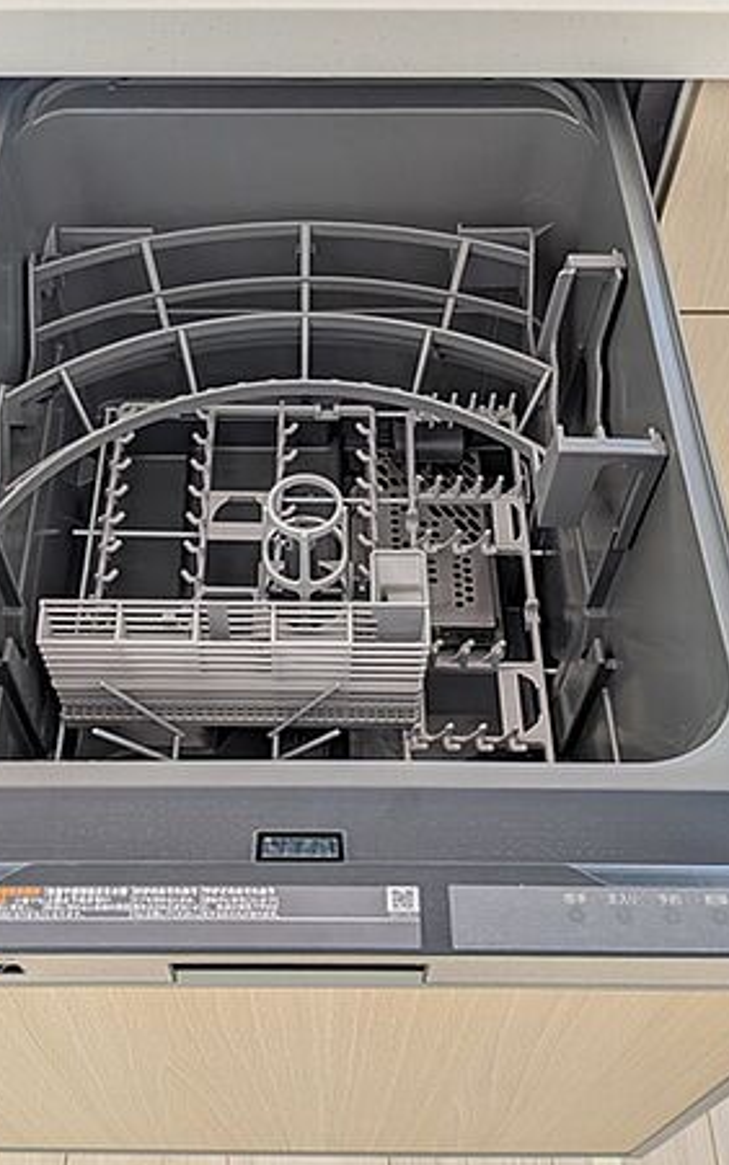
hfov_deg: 36.2
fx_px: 1112
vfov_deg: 55.3
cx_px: 308
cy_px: 595
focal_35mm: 35
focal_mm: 4.53
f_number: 1.7
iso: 191
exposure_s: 1/100
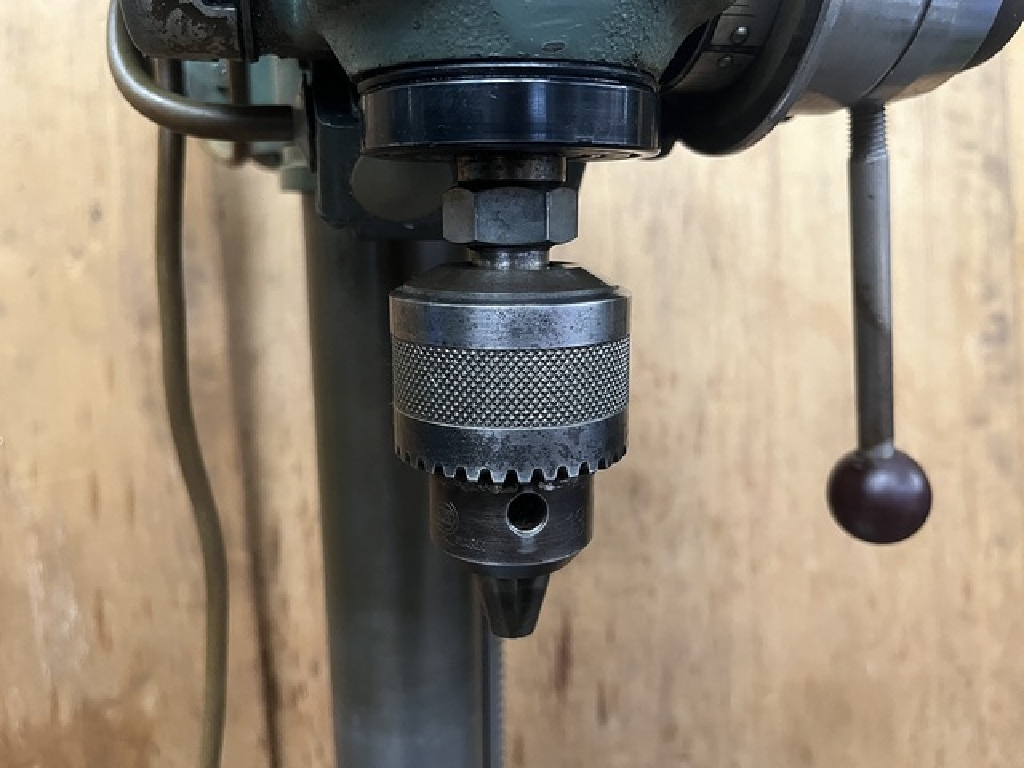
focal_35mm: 26
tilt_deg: -13.5
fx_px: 769
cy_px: 384
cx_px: 512
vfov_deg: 53.1
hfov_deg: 67.3
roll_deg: +0.3
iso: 500
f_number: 1.6
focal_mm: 5.1
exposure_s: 1/53
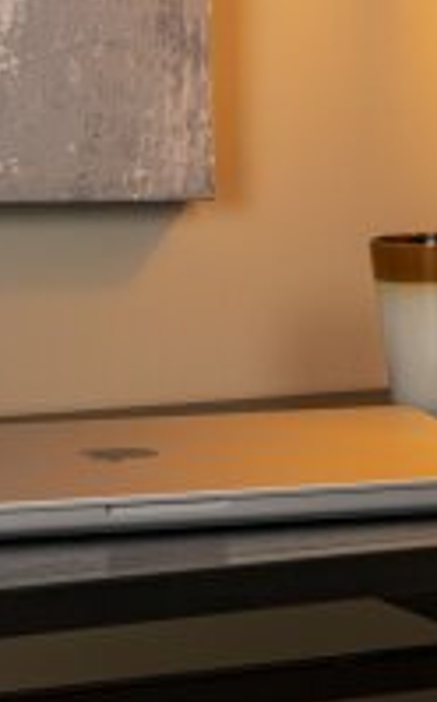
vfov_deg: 13.5
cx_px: 553
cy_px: 95
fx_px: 2941
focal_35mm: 154
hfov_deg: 8.4
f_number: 13
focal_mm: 50
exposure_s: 1/13
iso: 400
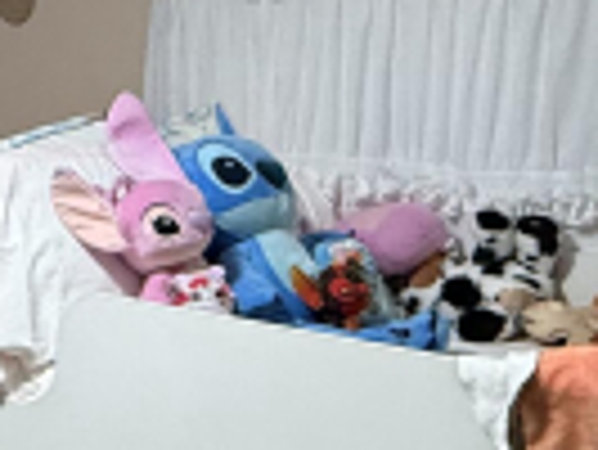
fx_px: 1210
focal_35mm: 70
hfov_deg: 22.9
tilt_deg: -5.7
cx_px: -281
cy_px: 176
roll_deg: -0.2
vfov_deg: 21.0
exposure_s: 1/60
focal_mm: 2.22
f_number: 2.2
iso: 500
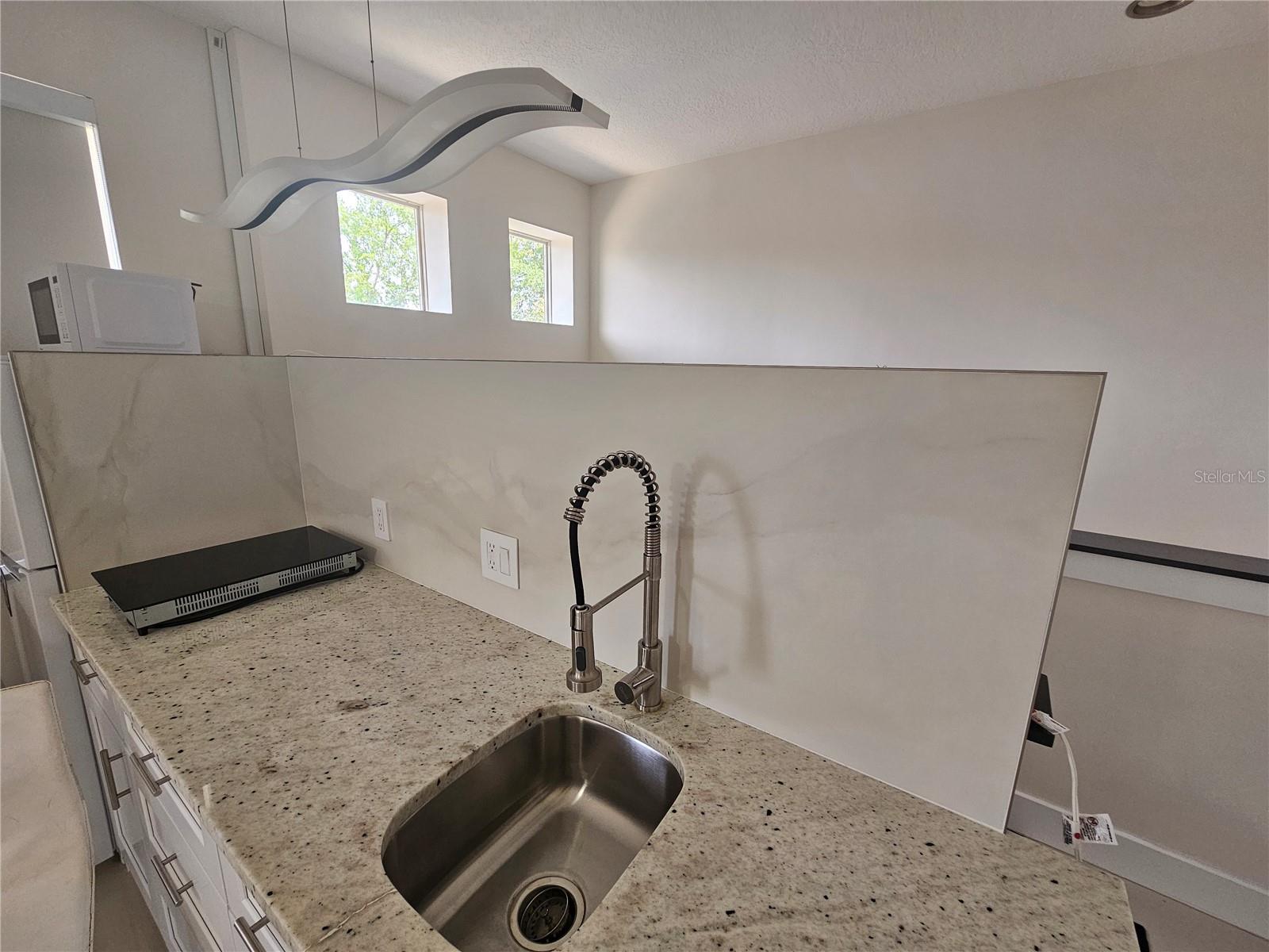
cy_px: 476
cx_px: 634
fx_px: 477
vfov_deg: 89.9
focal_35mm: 13
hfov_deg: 106.2
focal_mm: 2.2
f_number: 2.2
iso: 80
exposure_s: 1/60
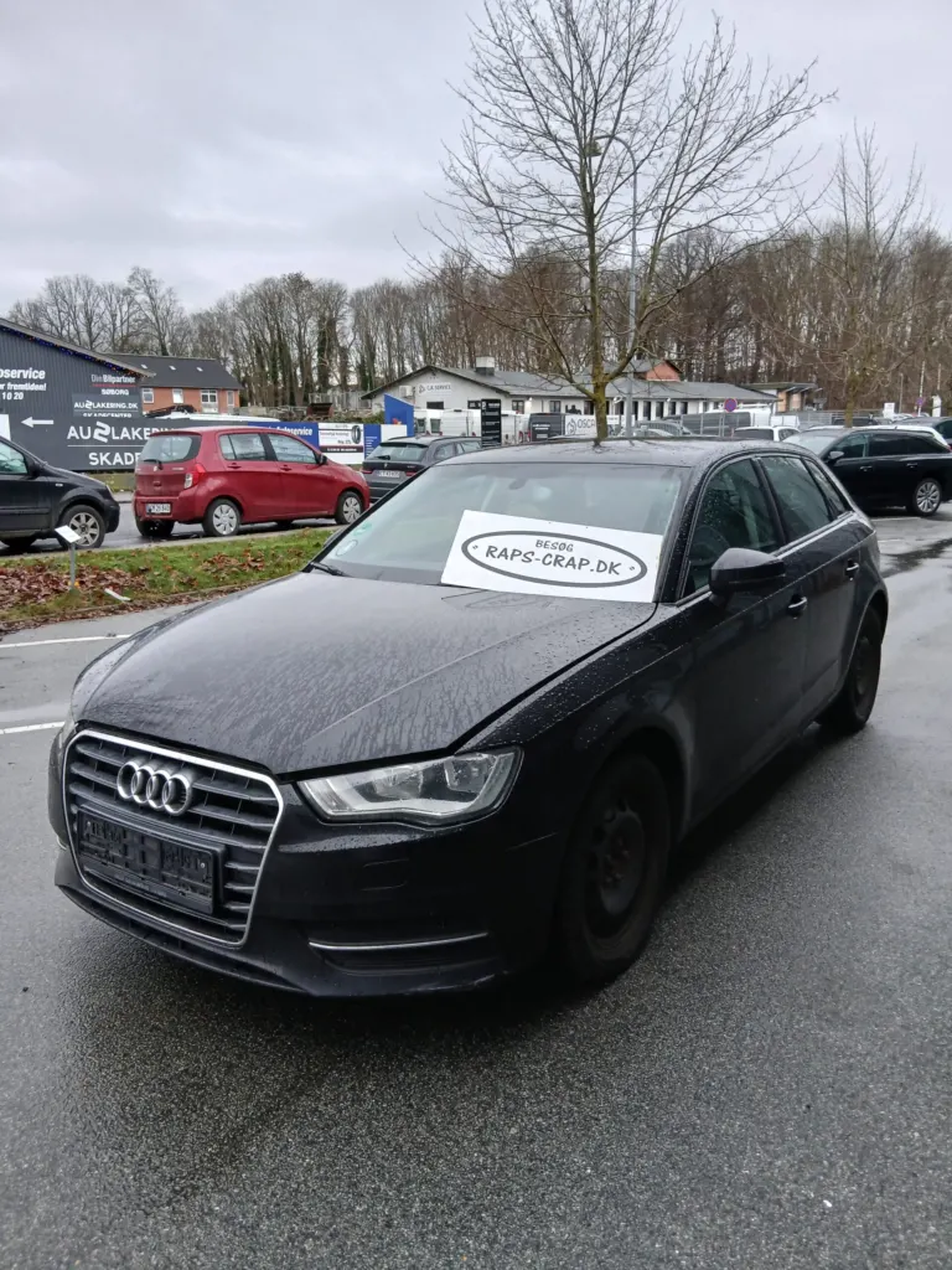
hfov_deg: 53.1
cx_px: 476
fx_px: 953
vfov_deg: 67.3
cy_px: 635
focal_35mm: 26
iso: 100
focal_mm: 3.98
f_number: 1.8
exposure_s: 1/50
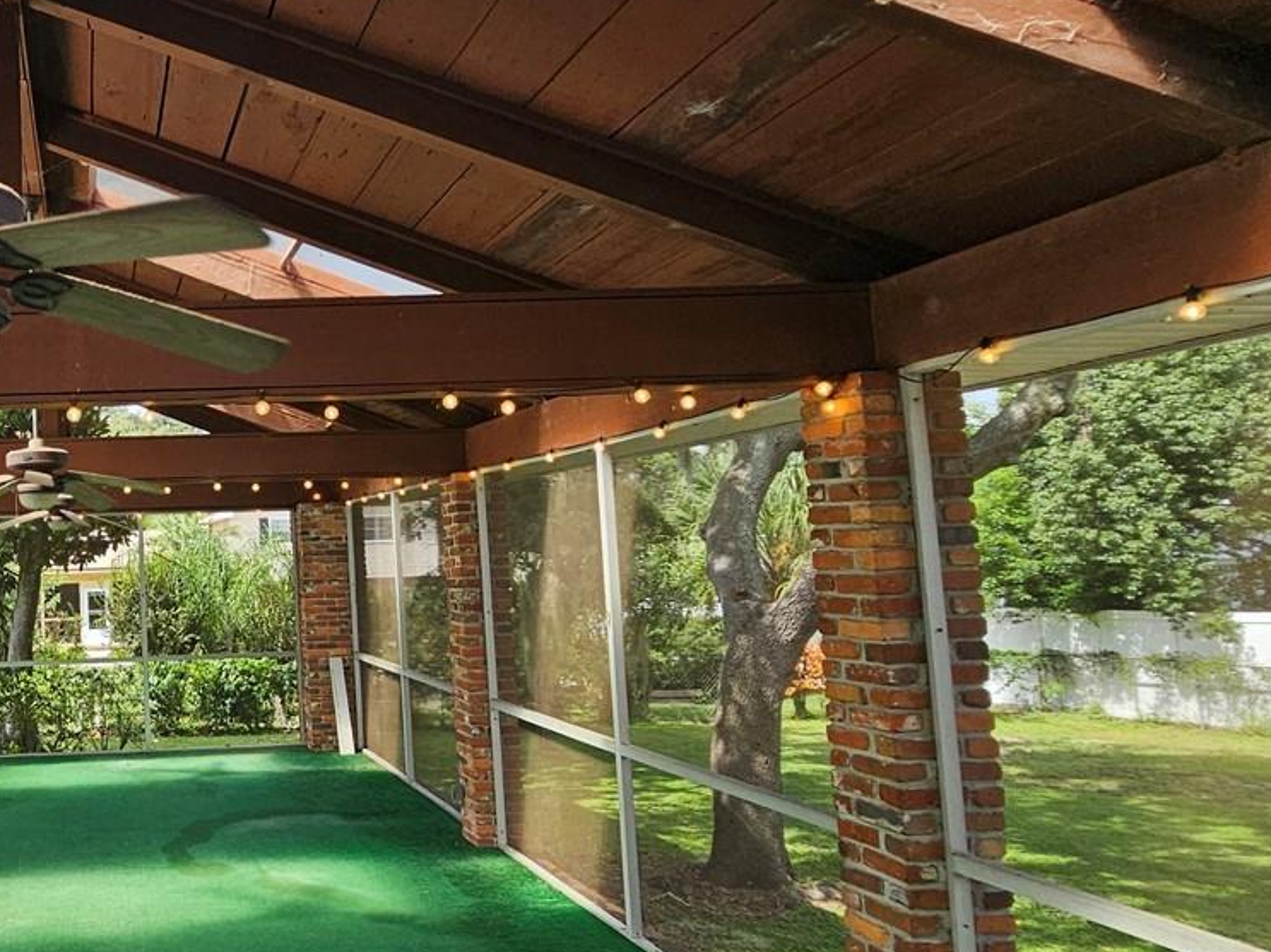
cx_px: 87
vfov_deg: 49.7
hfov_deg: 53.9
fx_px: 1028
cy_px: 484
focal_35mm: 28
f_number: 2.2
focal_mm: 2.2
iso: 50
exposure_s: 1/485
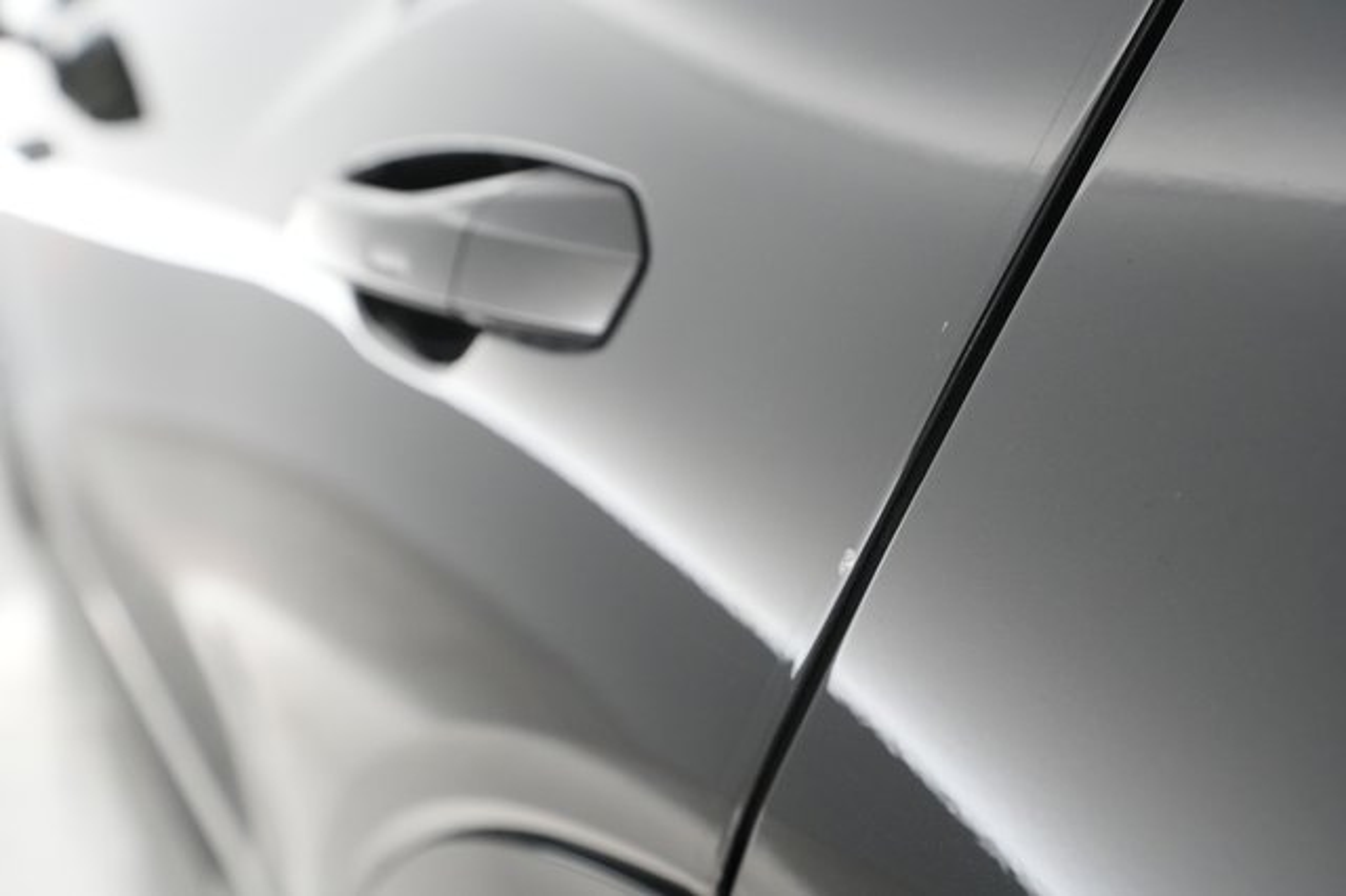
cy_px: 448
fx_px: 1046
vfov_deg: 46.4
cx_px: 673
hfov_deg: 65.5
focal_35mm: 28
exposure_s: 1/100
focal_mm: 28
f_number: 4.5
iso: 6400
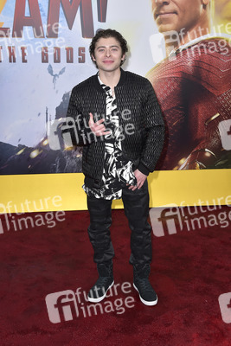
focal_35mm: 44
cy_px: 173
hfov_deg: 30.5
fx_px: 423
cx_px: 116
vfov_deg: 44.5
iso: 320
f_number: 6.3
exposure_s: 1/250
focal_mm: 44
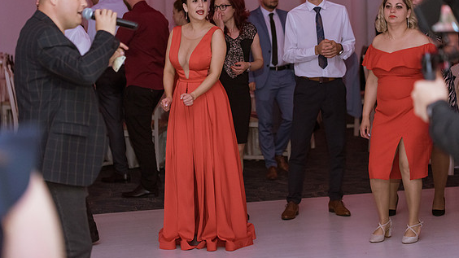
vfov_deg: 12.5
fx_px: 1180
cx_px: 234
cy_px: 108
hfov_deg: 22.0
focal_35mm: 97
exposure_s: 1/250
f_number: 3.2
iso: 2500
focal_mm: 90
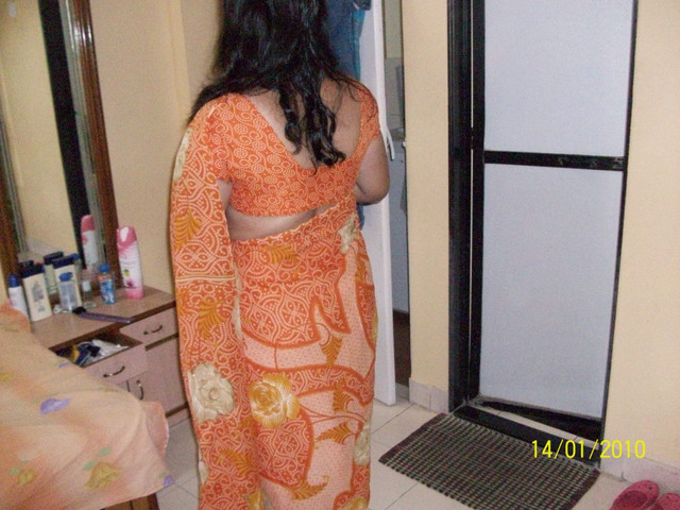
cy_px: 255
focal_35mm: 34
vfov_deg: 41.8
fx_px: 668
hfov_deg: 54.0
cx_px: 340
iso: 800
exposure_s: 1/128
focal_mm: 5.7
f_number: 2.8
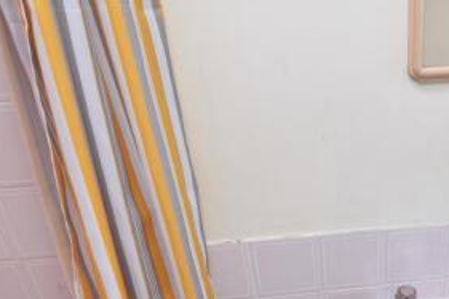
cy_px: 273
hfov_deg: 50.3
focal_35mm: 35
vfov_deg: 35.4
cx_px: 375
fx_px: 436
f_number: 4.5
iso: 125
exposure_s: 1/30
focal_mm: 10
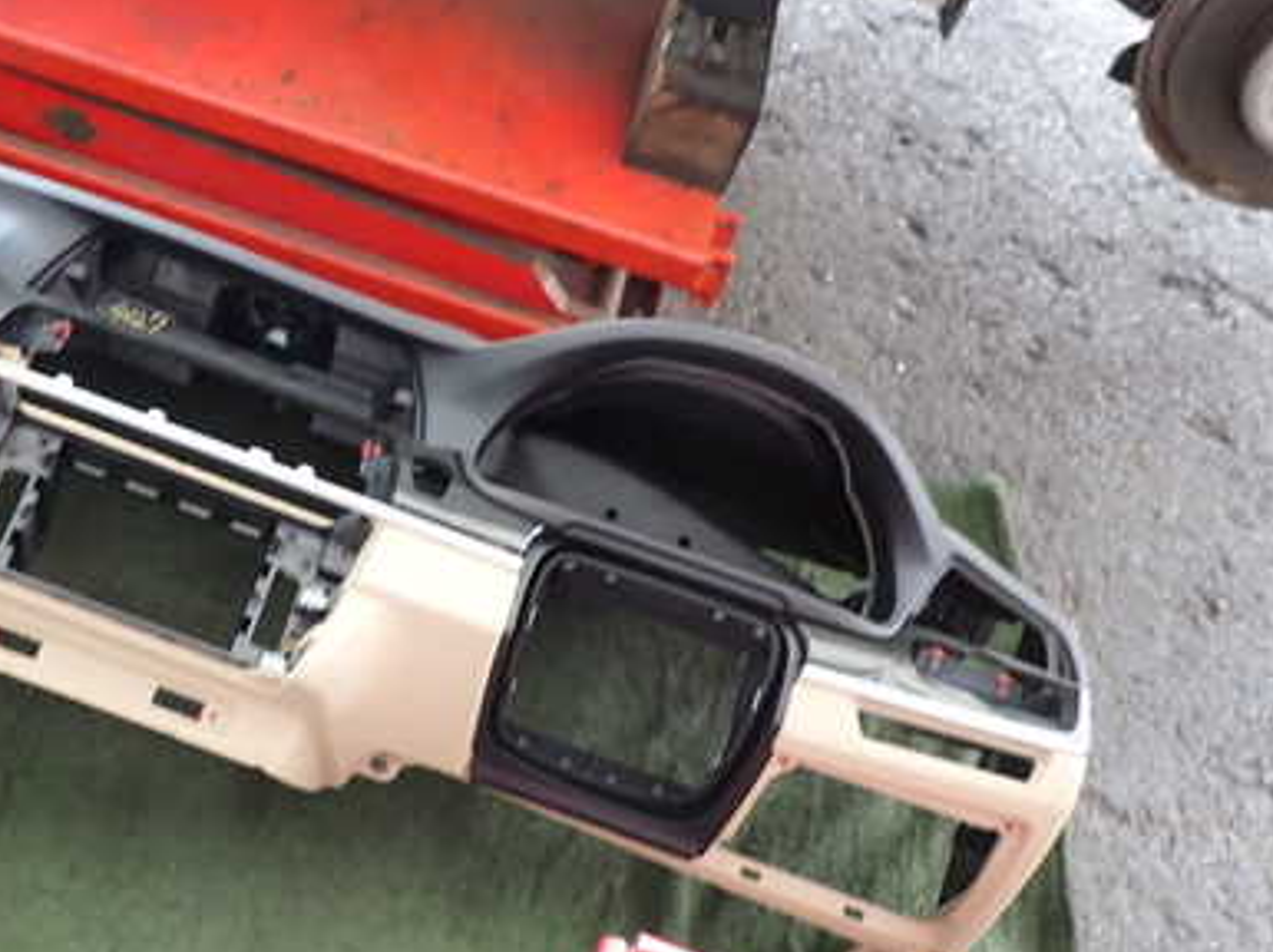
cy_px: 443
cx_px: 321
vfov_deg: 36.7
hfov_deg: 46.2
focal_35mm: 39
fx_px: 1433
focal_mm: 4.5
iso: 200
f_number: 2
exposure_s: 1/40
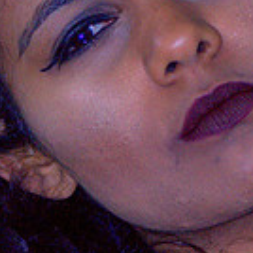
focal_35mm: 430
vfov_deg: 4.1
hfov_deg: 4.1
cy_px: 23
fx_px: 3556
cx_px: 112
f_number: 3.2
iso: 800
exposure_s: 1/60
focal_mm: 100
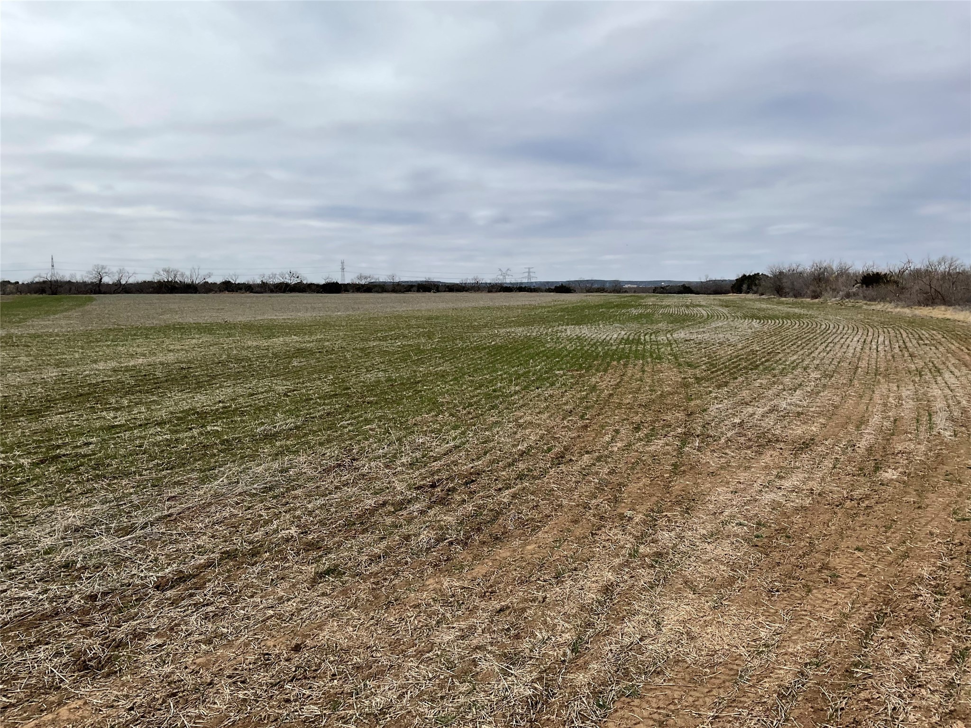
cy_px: 364
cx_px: 486
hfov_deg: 61.7
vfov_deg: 48.2
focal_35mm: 29
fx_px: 813
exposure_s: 1/2959
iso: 25
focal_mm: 3
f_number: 1.8
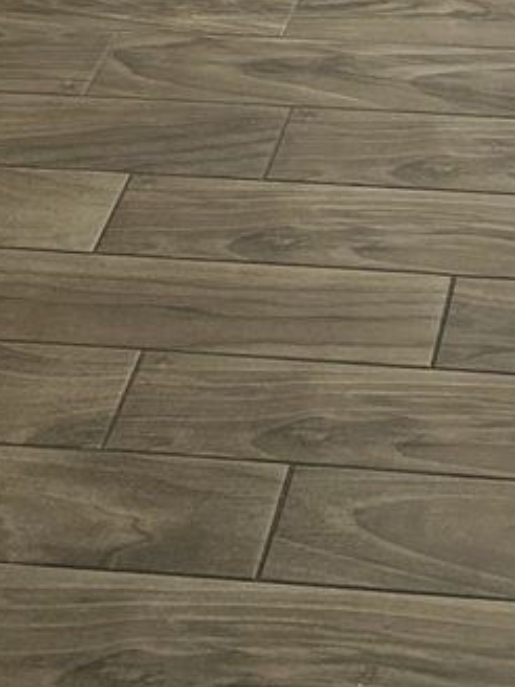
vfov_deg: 15.3
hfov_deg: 12.7
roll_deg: +1.0
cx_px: 618
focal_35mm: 114
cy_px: -480
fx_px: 2261
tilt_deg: -20.5
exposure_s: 1/120
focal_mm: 5.7
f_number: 1.5
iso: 64
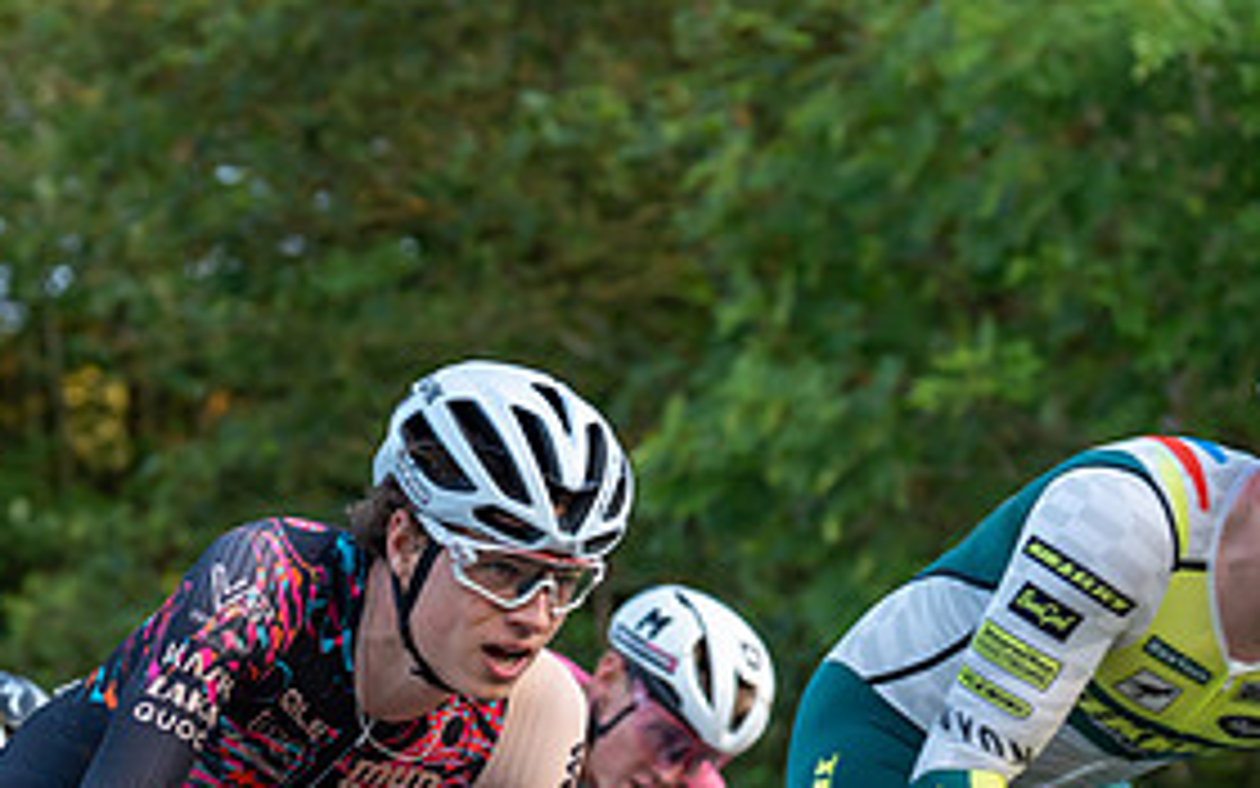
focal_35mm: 148
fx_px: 5082
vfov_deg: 8.8
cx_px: 122
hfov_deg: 14.0
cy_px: 673
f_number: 3.5
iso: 1000
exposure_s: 1/800
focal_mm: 70
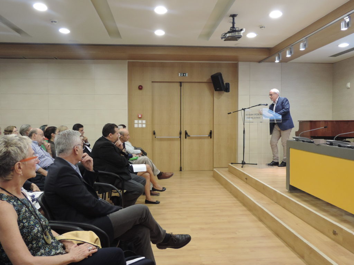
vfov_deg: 46.8
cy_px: 132
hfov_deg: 60.0
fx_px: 307
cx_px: 177
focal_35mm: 30
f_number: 3.1
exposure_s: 1/30
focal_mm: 5.3
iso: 360
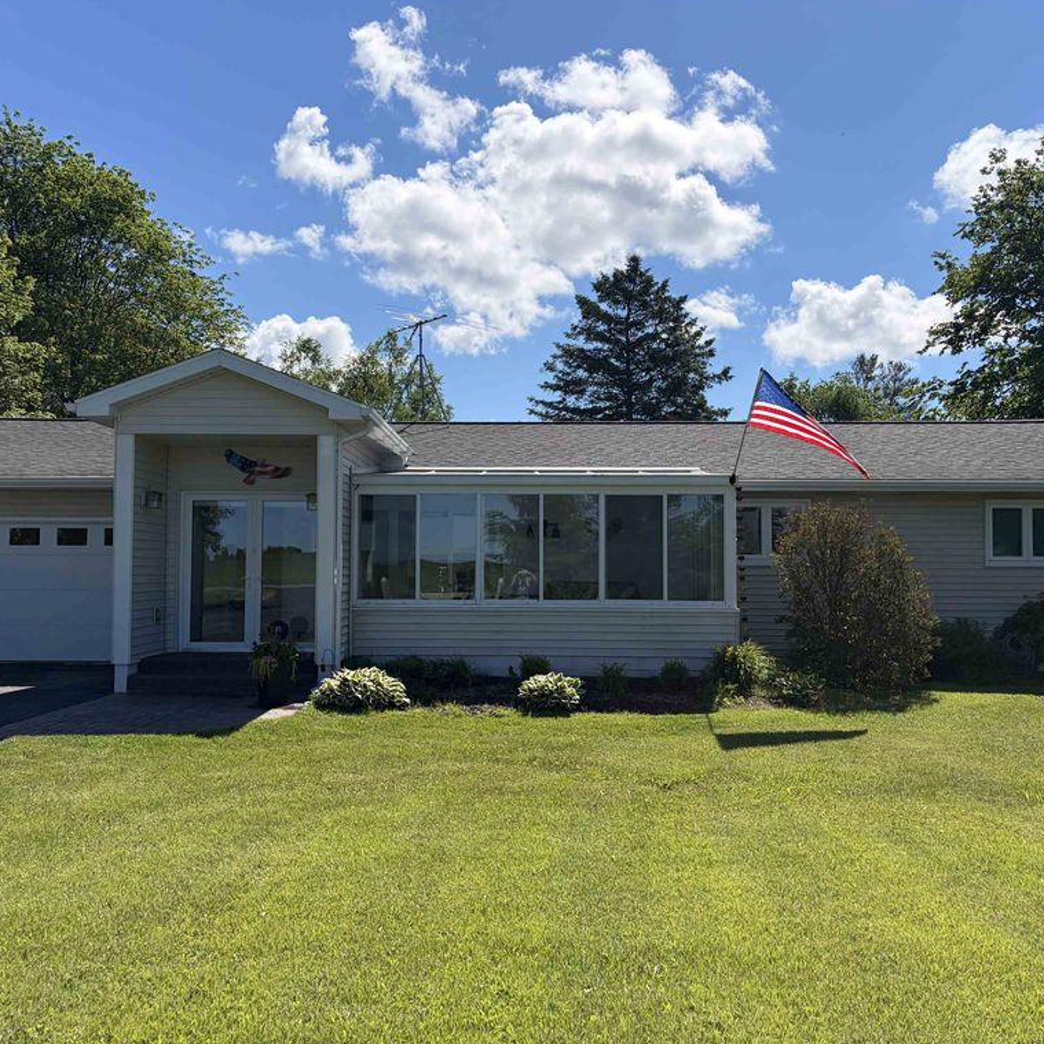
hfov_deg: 52.5
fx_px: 1058
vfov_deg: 52.5
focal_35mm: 31
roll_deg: -0.3
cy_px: 523
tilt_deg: +2.6
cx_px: 512
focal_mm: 5.96
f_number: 1.6
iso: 64
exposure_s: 1/6329
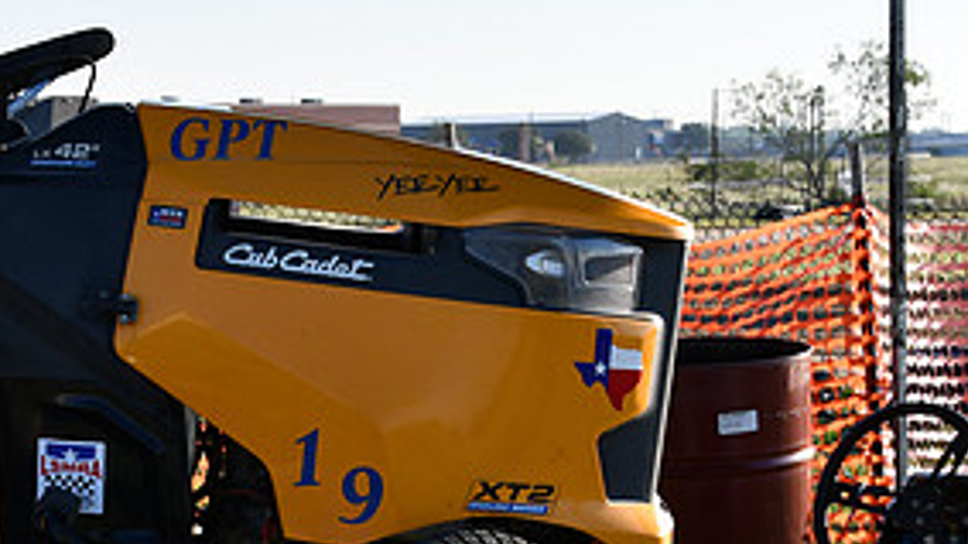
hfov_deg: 20.4
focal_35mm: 103
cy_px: 412
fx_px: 2643
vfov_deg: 11.7
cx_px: 144
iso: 160
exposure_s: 1/250
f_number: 8
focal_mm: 32
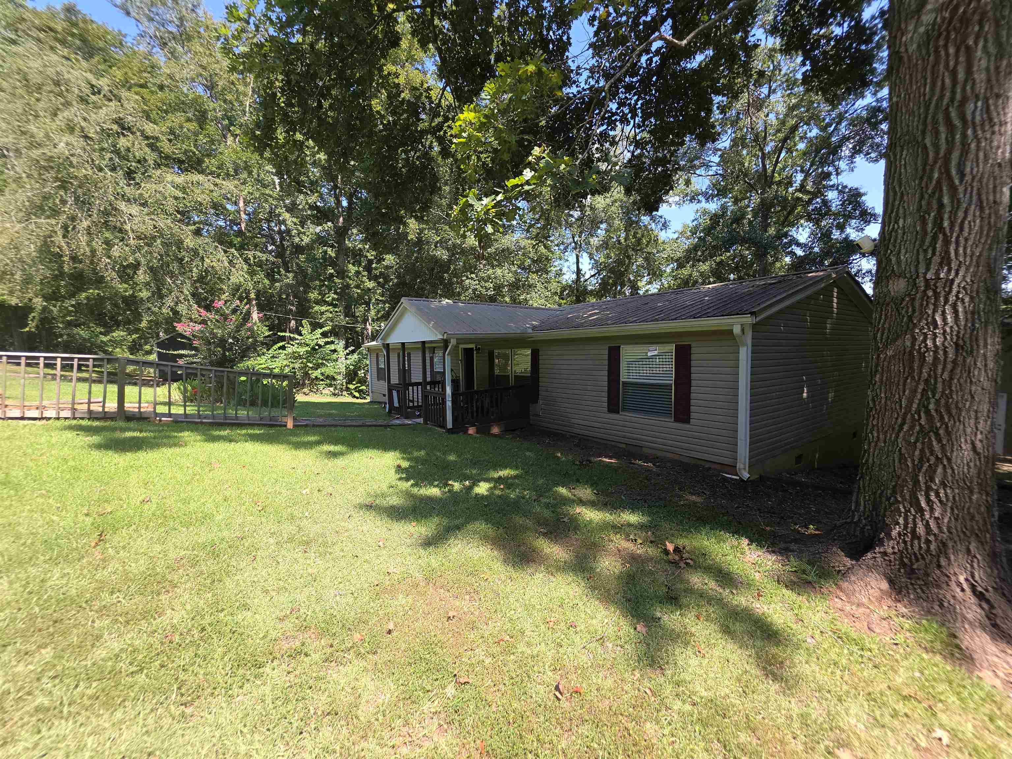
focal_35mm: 13
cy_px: 380
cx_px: 506
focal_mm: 2.2
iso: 20
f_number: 1.9
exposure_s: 1/255
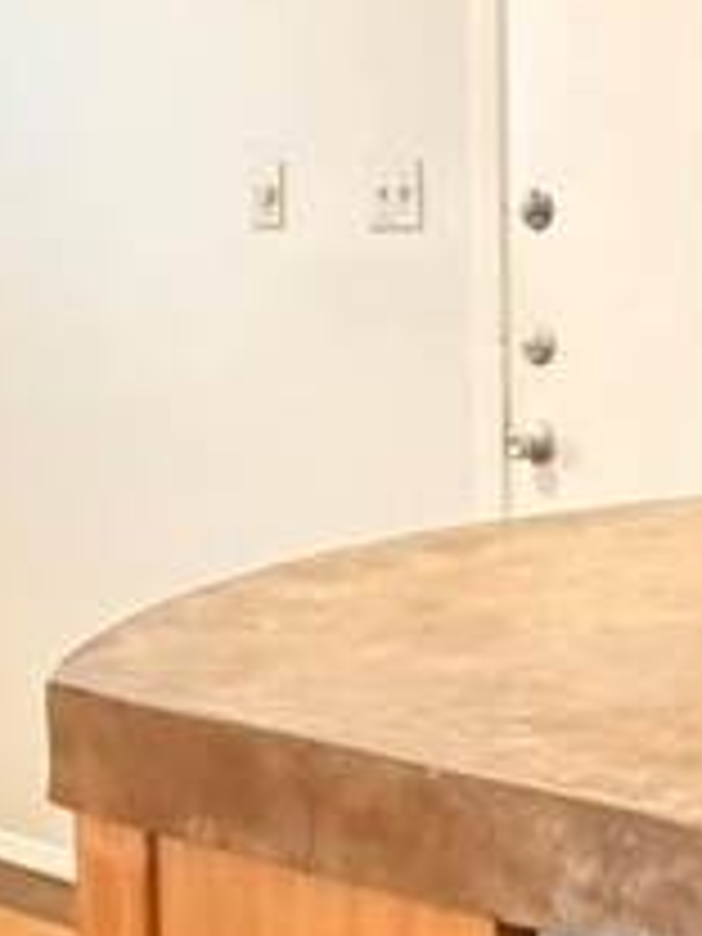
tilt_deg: -8.9
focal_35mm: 86
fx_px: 2325
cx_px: 459
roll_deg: +0.3
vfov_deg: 22.7
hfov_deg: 17.1
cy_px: 526
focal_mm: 2.22
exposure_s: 1/30
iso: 3200
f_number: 2.2
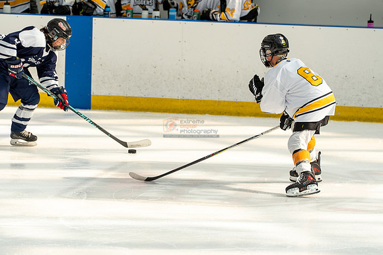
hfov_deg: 9.1
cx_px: 192
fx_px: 2394
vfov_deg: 6.1
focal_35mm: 225
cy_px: 128
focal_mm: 150
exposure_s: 1/1600
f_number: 3.5
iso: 800
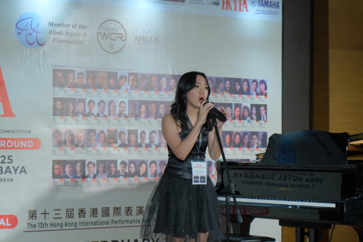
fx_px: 1059
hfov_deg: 19.5
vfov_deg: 13.0
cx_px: 182
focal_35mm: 105
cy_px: 121
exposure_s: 1/200
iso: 1250
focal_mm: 70
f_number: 2.8
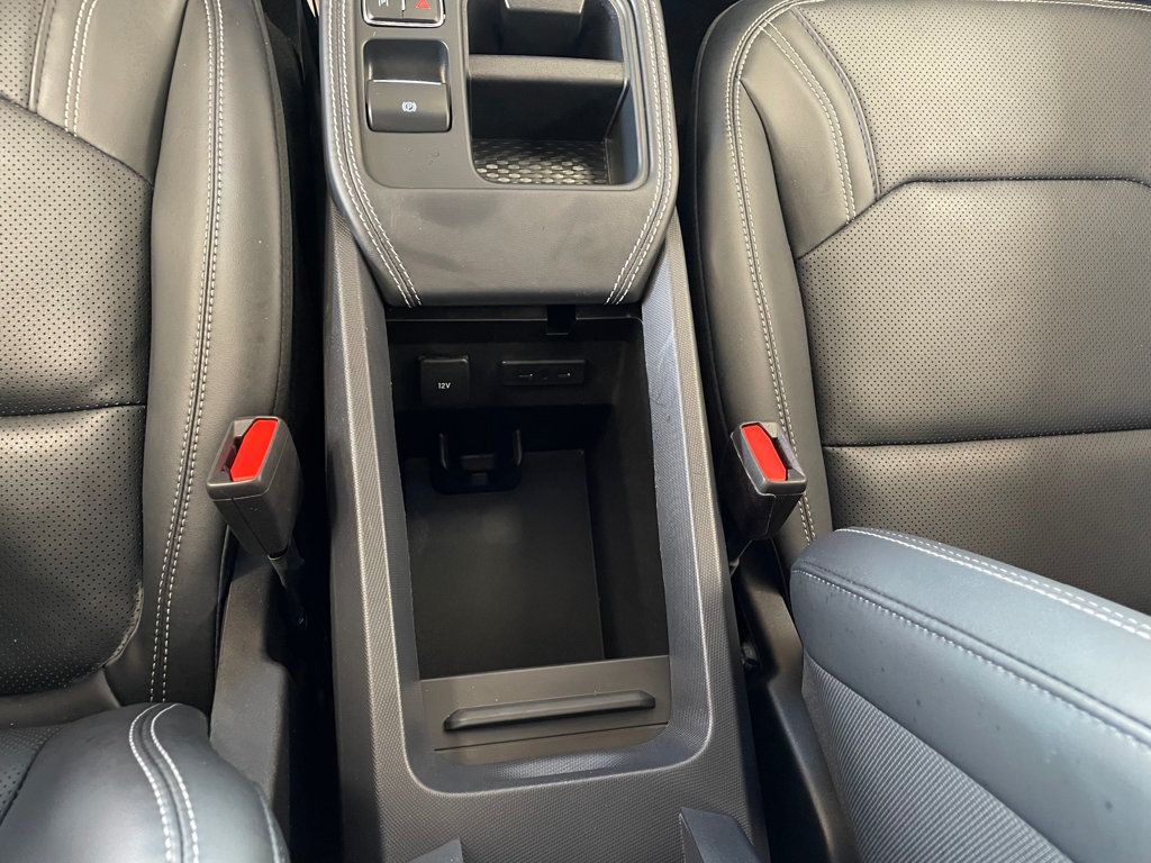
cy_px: 432
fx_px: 865
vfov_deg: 53.1
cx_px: 576
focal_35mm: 26
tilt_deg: -72.5
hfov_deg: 67.3
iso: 500
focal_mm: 4.2
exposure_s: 1/36
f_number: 1.6
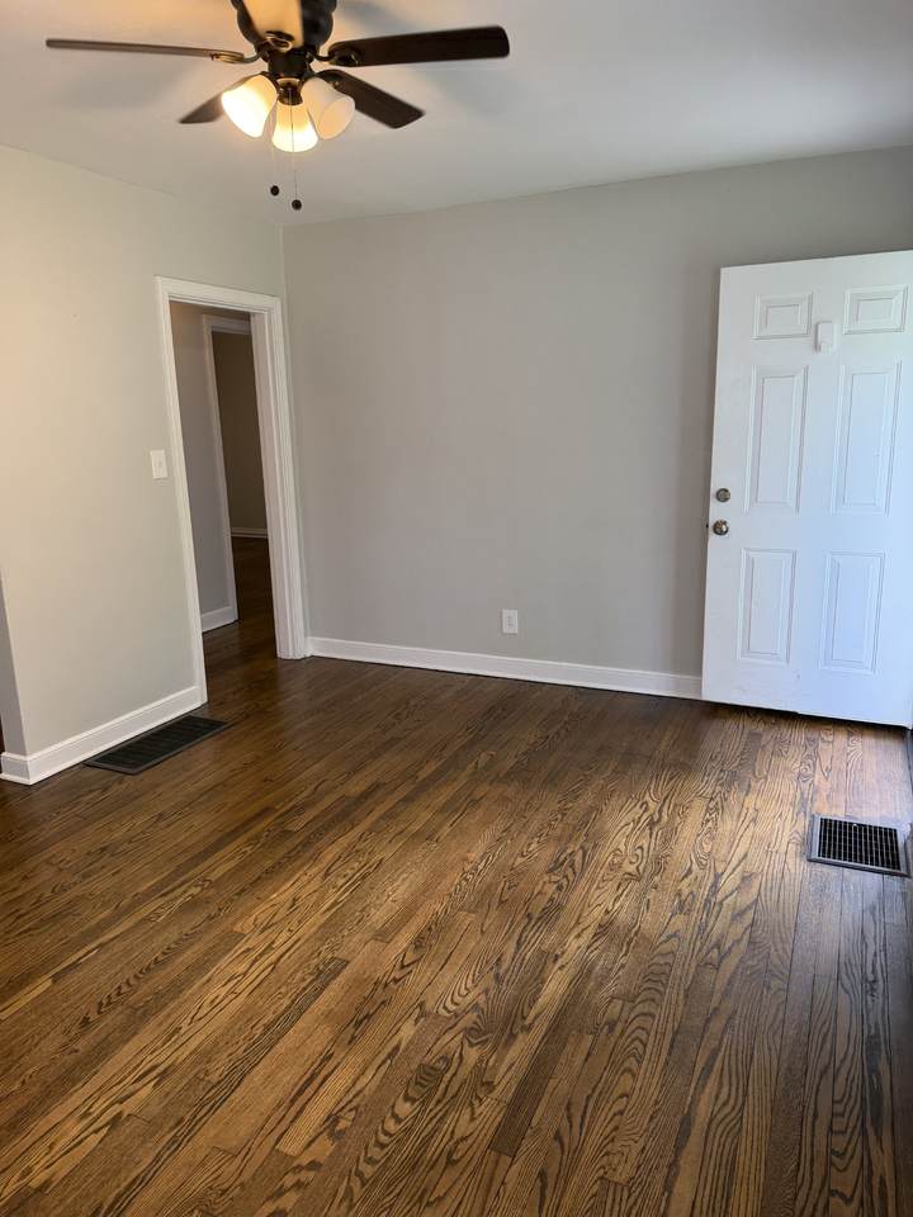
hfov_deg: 56.8
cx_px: 456
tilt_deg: -13.1
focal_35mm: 24
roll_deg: +2.2
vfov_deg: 71.6
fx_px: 844
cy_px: 608
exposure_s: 1/120
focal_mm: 6.76
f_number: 1.78
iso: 160
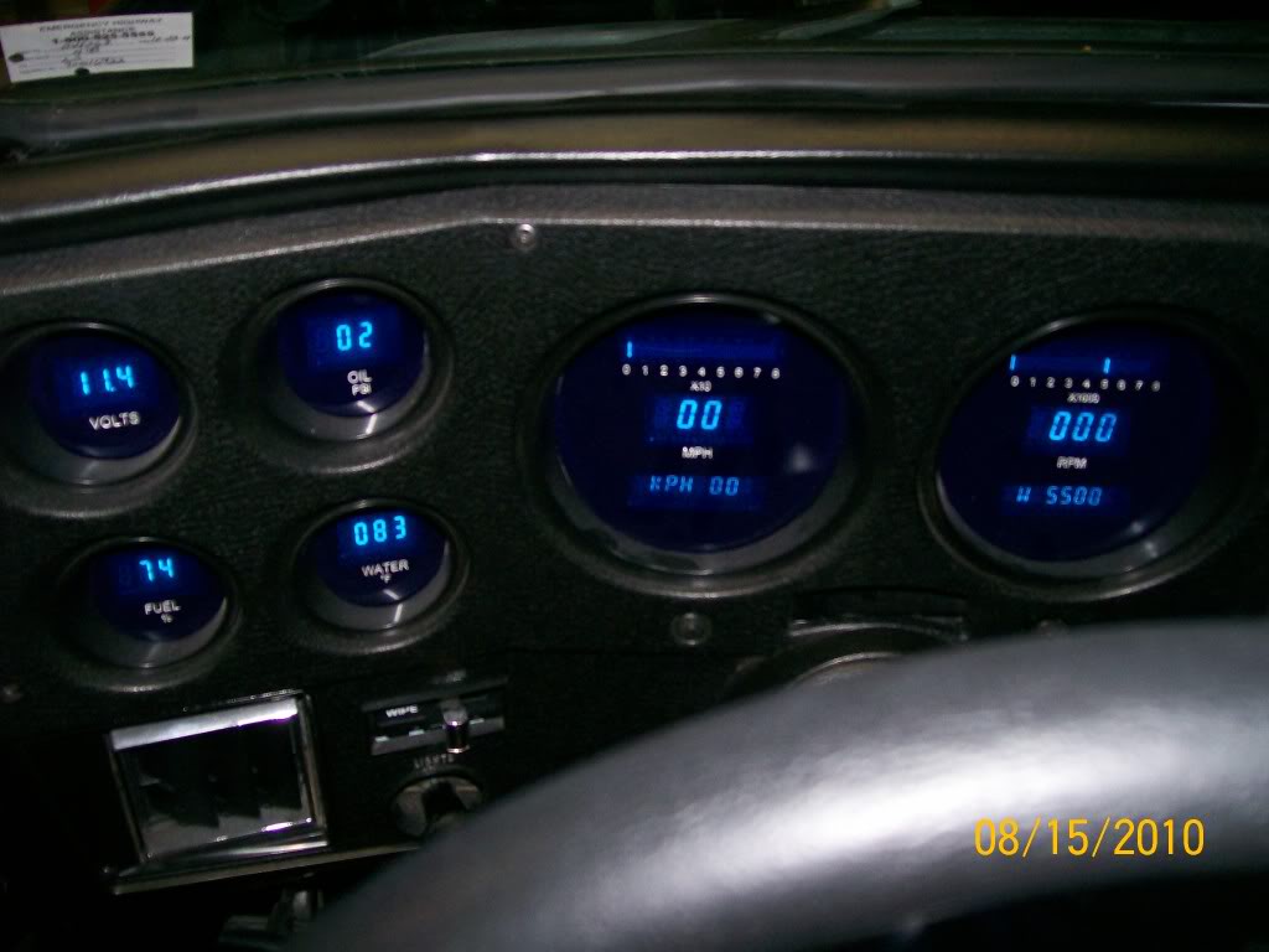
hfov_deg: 51.4
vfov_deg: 39.7
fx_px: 1320
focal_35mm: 36
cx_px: 634
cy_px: 476
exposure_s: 1/64
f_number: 2.7
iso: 140
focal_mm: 6
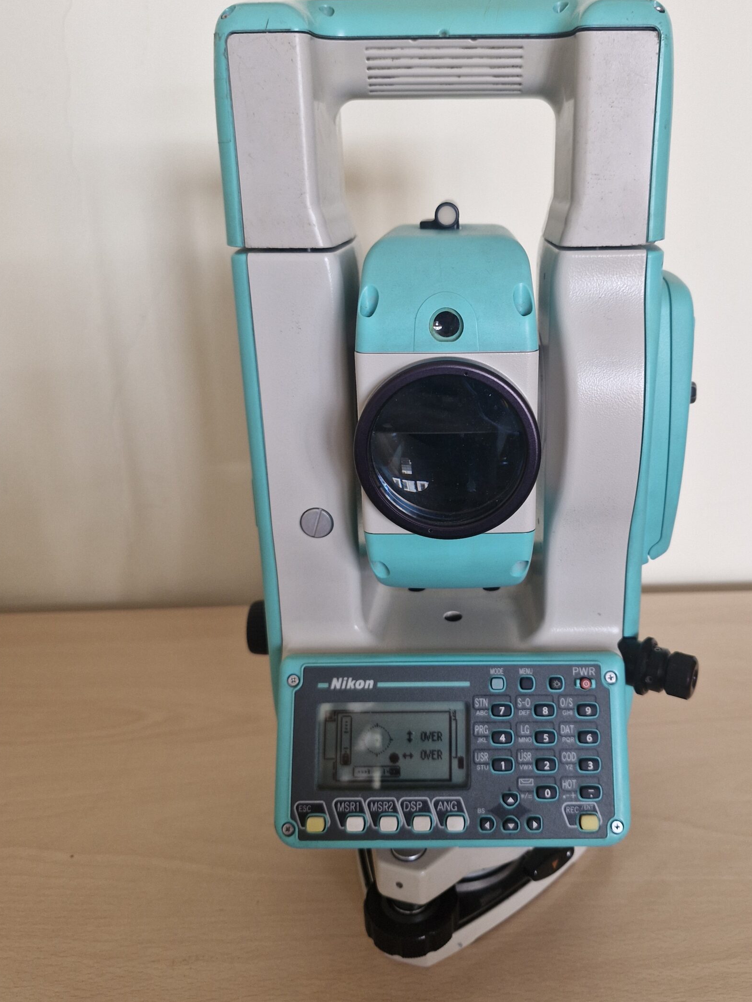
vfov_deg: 63.3
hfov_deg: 49.4
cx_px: 452
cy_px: 448
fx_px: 811
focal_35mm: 28
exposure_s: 1/105
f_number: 1.8
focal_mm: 5.54
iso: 50
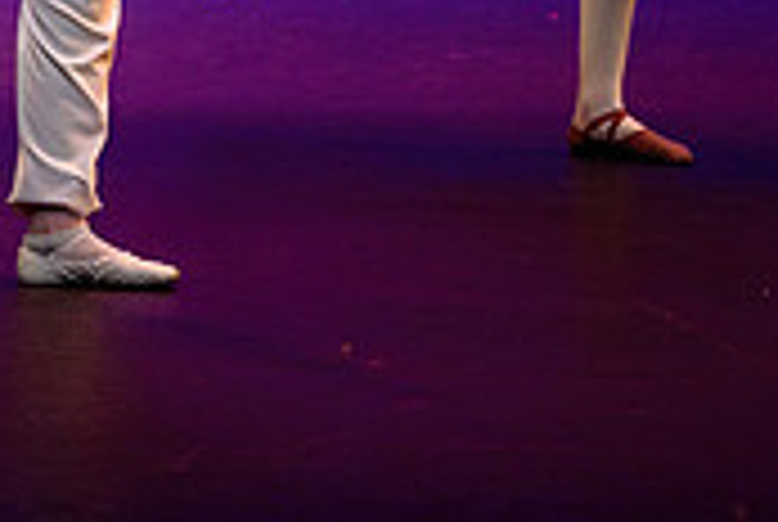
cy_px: -381
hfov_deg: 3.9
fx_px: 11344
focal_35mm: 524
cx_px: -278
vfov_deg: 2.6
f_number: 2.8
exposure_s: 1/640
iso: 1250
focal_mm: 135
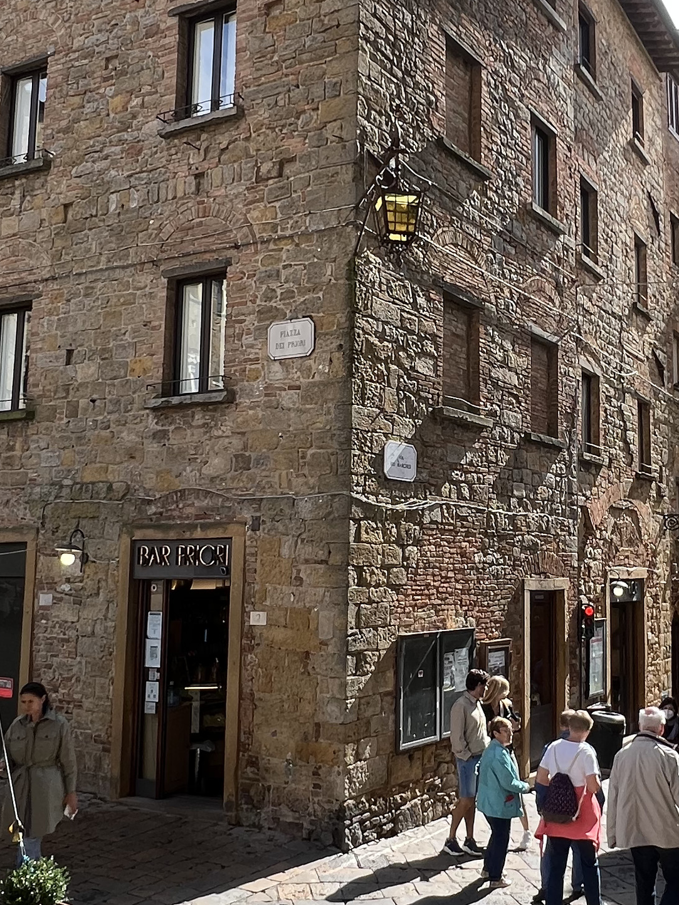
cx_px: 503
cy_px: 464
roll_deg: -0.6
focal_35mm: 36
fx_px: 942
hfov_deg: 38.7
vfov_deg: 51.3
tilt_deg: +5.9
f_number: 1.8
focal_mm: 1.57
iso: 32
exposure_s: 1/585
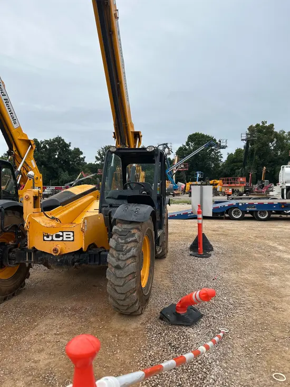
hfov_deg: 53.1
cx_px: 145
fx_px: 290
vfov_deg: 67.3
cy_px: 194
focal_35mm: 26
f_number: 1.5
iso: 50
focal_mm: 5.7
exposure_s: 1/2762
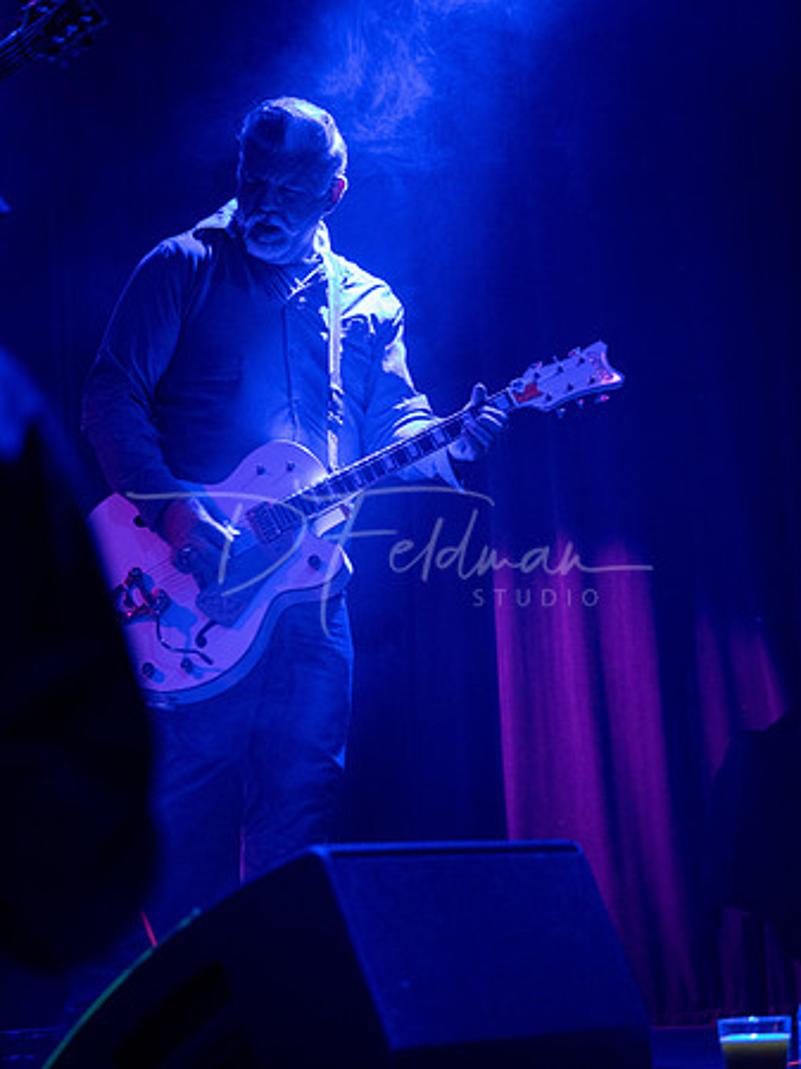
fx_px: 4138
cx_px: 400
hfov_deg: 11.1
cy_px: 534
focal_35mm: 134
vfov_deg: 14.7
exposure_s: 1/125
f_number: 2.8
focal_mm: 67
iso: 1250
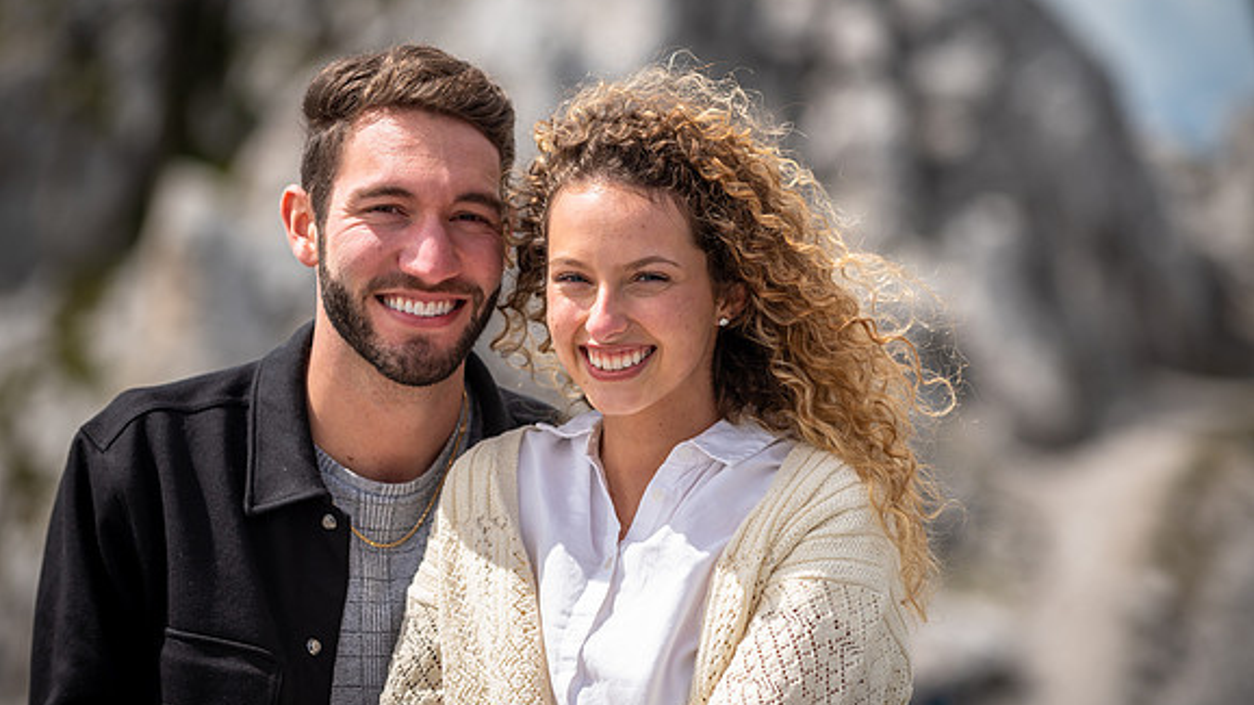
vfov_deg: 6.6
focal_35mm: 184
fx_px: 6118
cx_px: 627
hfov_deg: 11.7
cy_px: 351
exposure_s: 1/1250
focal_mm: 175
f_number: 4
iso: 100
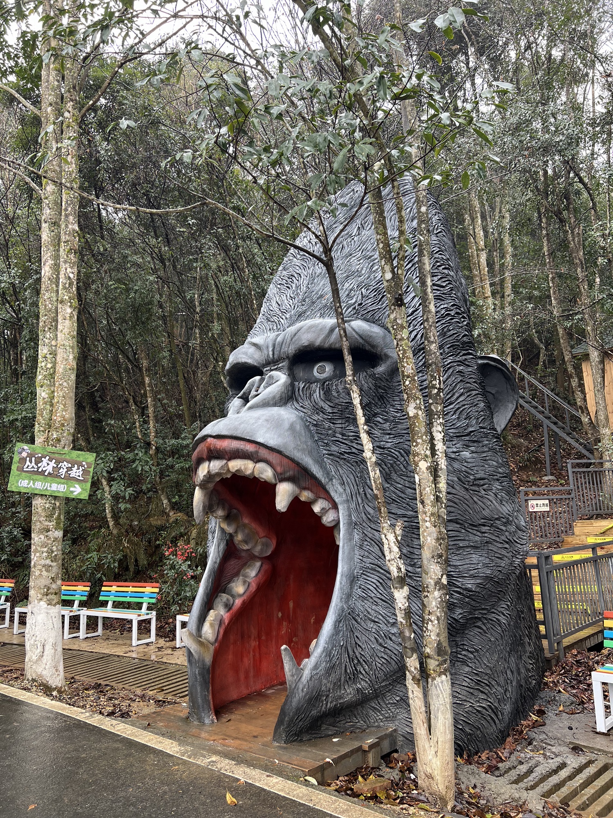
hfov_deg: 53.1
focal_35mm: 26
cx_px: 306
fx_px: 614
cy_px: 409
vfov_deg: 67.3
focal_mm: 5.7
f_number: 1.5
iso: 32
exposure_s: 1/124
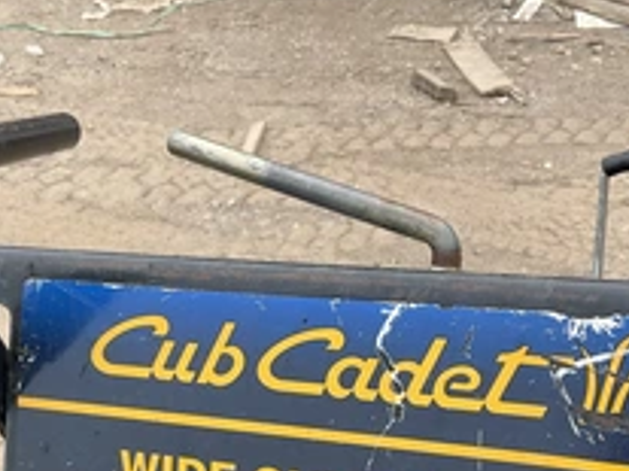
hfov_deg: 34.4
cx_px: 307
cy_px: 389
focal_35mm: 56
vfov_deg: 25.5
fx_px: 1017
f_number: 1.8
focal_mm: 3
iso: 25
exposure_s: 1/842
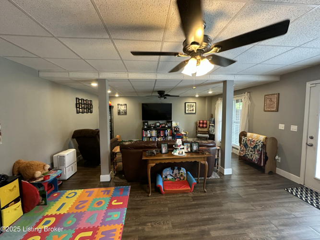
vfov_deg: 85.7
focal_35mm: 14
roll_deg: +0.1
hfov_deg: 102.1
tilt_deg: -3.9
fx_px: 129
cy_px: 120
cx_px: 160
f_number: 2.2
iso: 320
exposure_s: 1/60
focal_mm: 2.22
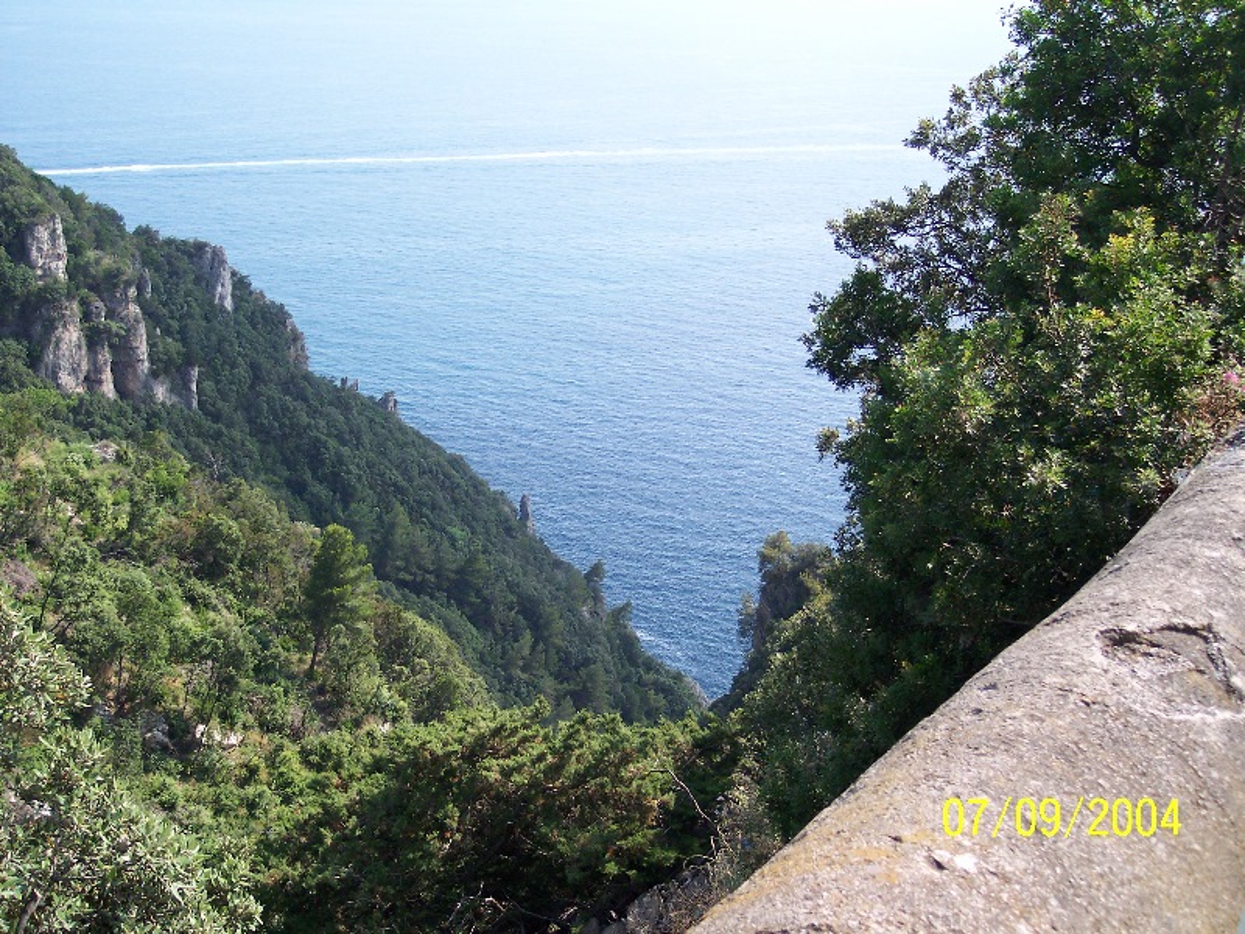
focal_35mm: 38
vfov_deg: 37.7
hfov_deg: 49.0
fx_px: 1367
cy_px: 467
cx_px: 622
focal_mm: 8
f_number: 2.8
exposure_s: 1/700
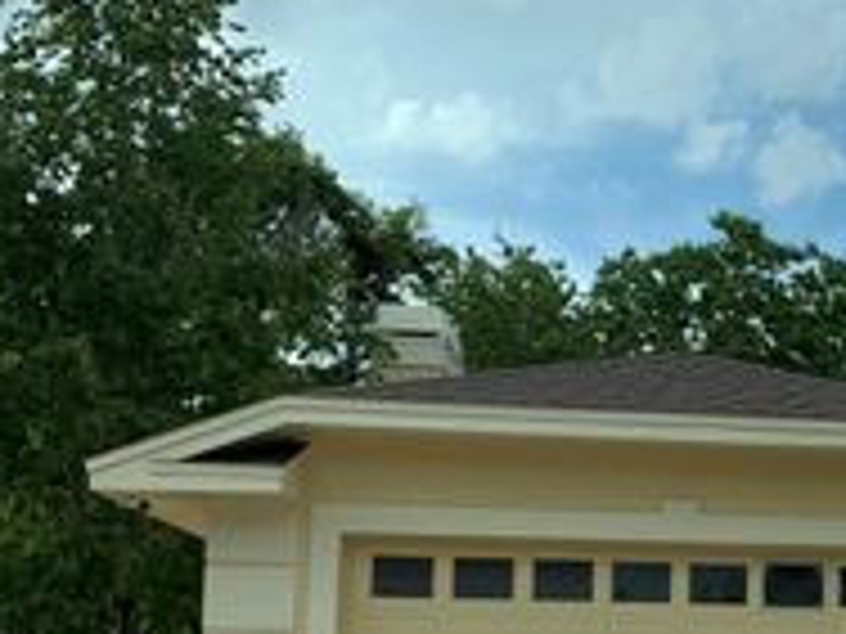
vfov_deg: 20.7
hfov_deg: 25.4
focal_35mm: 69
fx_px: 1686
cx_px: 1004
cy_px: 609
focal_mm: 4.25
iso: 25
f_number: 1.8
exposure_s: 1/1779
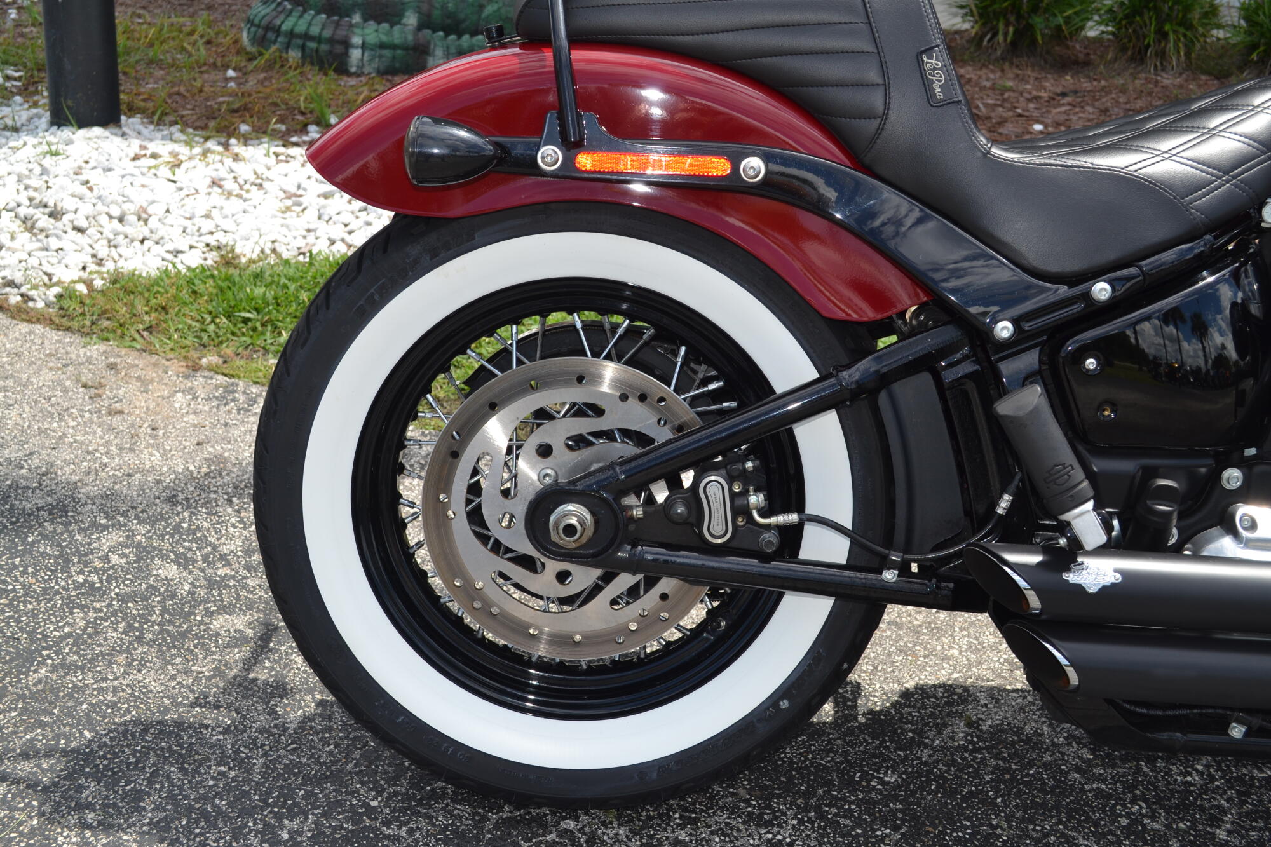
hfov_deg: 45.0
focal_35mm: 44
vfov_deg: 30.8
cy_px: 424
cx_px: 636
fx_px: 1536
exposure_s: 1/200
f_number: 7.1
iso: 100
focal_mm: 29
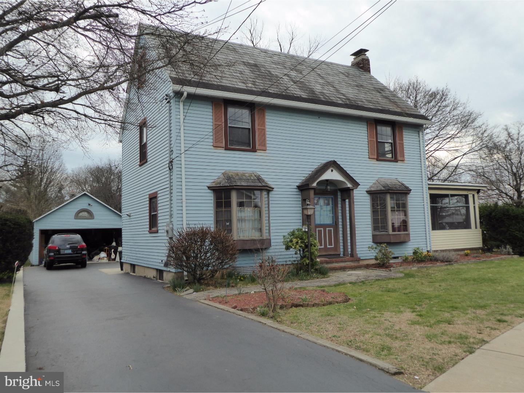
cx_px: 262
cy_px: 196
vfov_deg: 49.7
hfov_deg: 63.4
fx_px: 424
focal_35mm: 28
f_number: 3.5
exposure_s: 1/800
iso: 200
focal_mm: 5
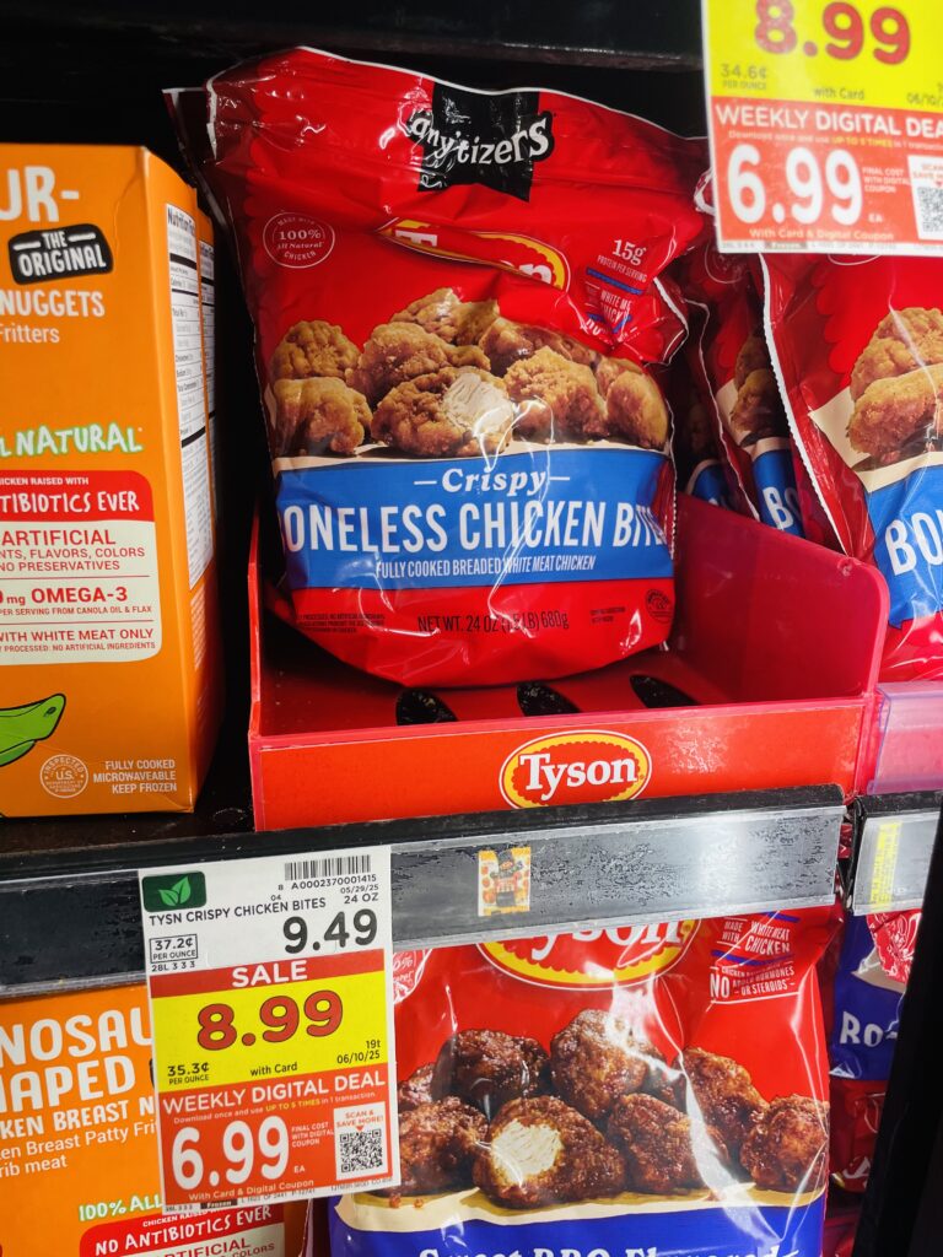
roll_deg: -1.5
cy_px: 628
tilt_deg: -18.7
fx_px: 944
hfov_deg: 53.1
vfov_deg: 67.3
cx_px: 472
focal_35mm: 26
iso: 100
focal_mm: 4.2
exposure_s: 1/120
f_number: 1.6
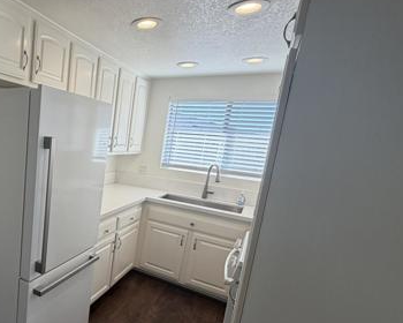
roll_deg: -4.1
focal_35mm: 25
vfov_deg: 56.5
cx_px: 40
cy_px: 188
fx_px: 298
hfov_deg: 58.3
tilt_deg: -7.7
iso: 80
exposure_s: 1/120
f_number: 2.2
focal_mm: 2.22
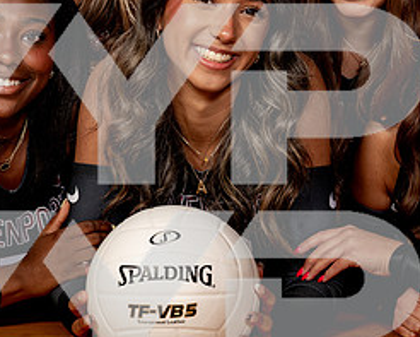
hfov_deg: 15.3
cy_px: 95
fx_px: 1567
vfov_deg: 12.2
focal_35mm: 126
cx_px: 198
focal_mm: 57
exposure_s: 1/250
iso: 100
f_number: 5.6
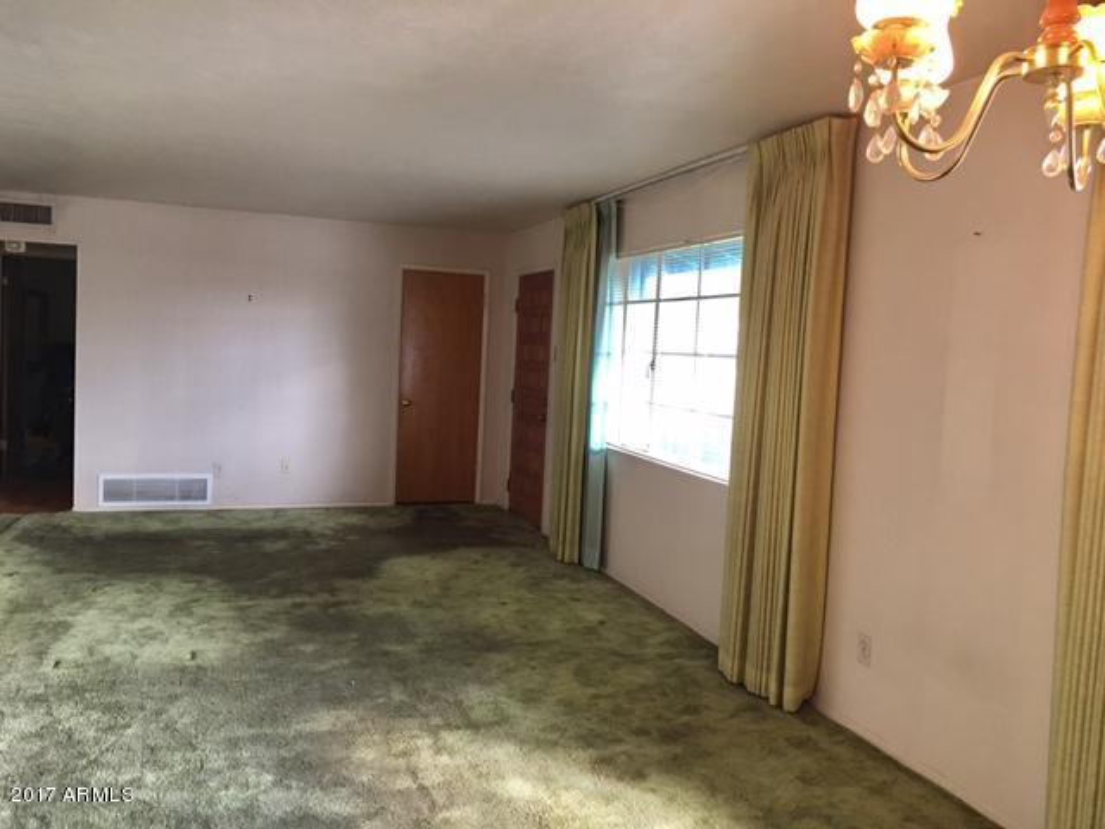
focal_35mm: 29
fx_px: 926
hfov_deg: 61.7
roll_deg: -2.4
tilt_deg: -3.4
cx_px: 552
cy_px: 414
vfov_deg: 48.2
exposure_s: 1/15
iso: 50
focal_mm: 4.15
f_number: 2.2
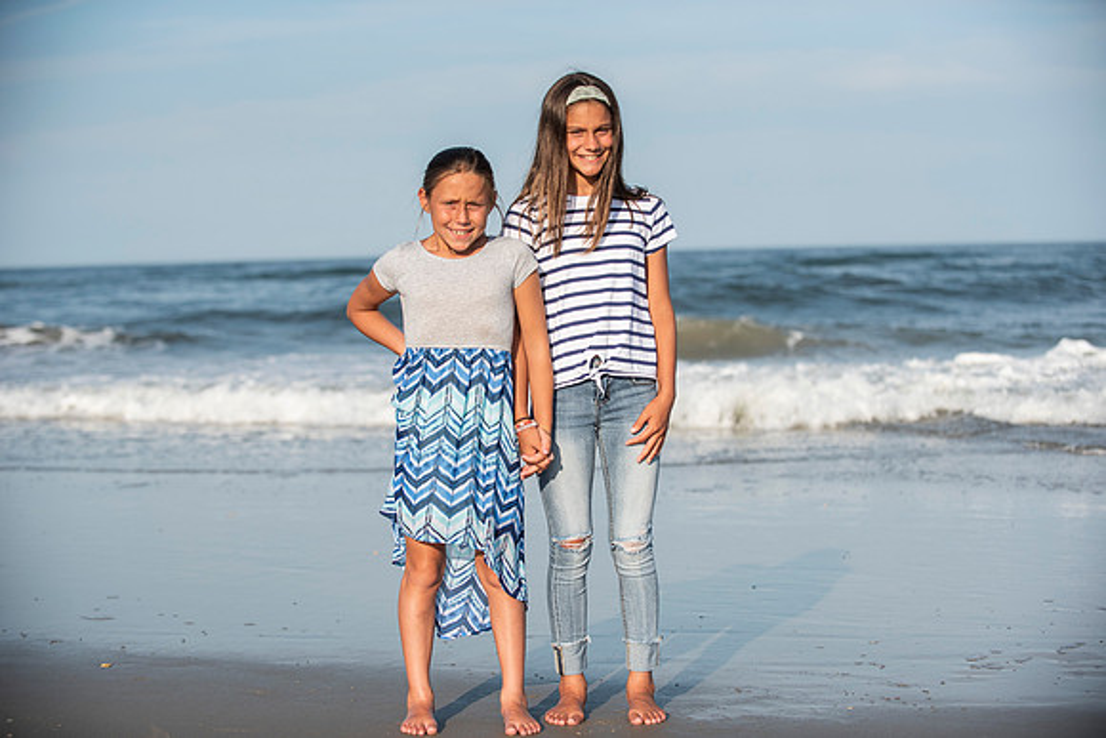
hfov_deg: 26.0
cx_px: 553
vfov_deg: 17.5
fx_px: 2397
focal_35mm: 78
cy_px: 369
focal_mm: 78
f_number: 3.5
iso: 250
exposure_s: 1/4000
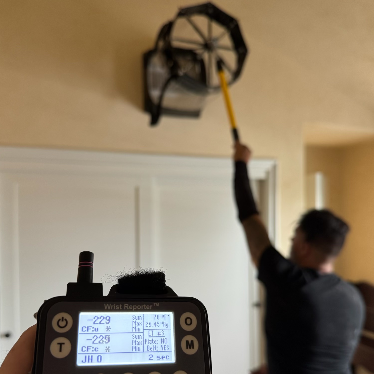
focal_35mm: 29
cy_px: 218
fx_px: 354
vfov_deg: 55.3
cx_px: 187
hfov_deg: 55.6
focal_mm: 6.76
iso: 320
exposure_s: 1/60
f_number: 1.78
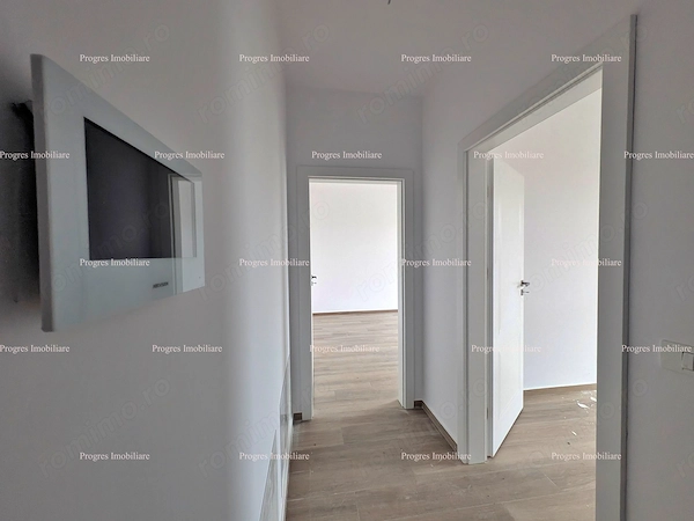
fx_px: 261
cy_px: 260
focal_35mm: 13
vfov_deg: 89.9
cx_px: 347
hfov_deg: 106.2
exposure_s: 1/67.2
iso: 267
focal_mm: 1.54
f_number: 2.2
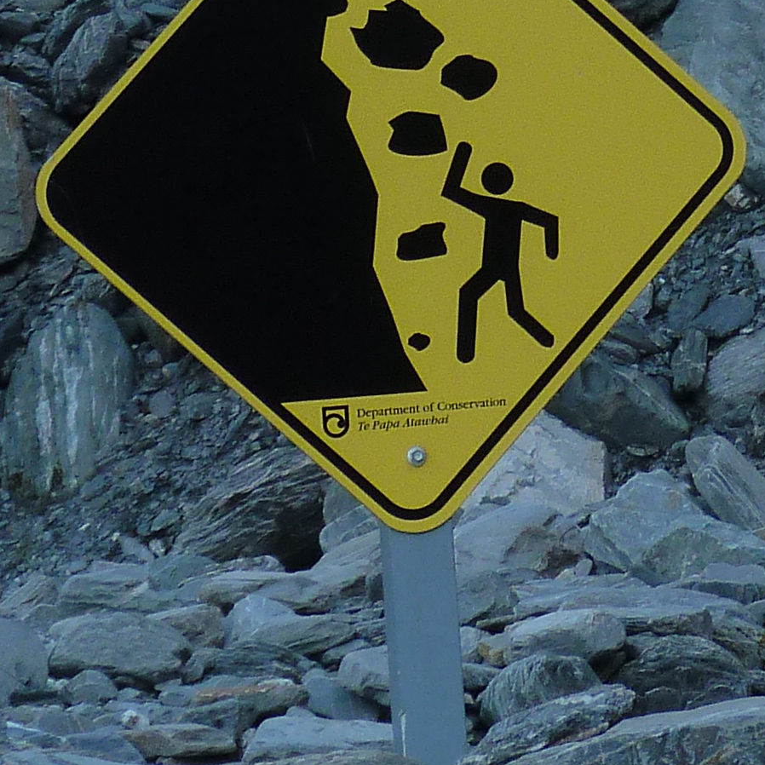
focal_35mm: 306
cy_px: -820
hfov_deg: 5.6
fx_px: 7651
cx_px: 1379
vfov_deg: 5.6
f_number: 4
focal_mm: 12.9
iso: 125
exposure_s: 1/160
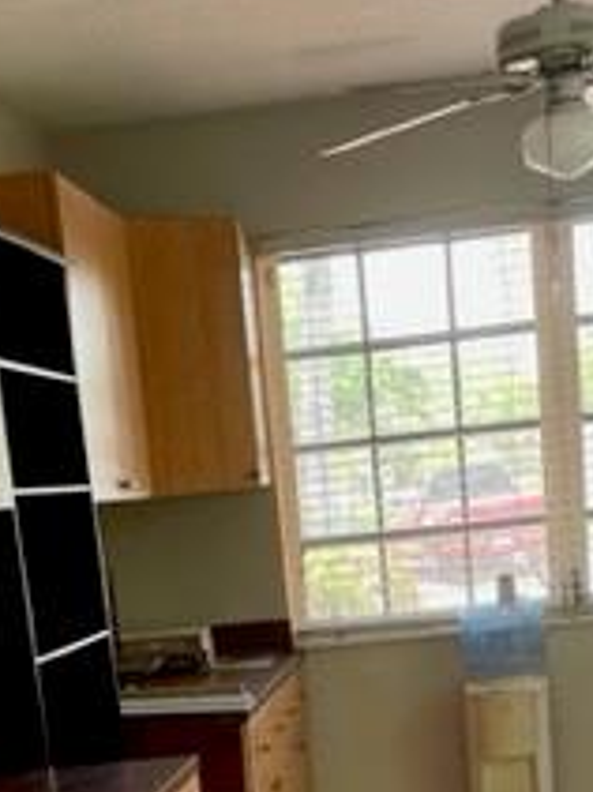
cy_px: 976
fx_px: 1806
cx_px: 240
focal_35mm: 79
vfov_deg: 22.6
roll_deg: +6.8
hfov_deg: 18.6
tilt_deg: -15.7
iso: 100
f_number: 1.6
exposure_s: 1/120
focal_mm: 4.2
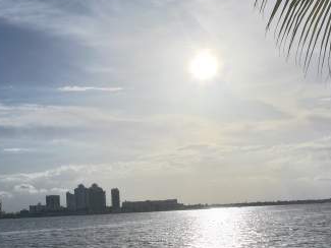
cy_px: 207
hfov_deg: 32.1
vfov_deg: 24.3
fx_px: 564
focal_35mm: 59
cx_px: 86
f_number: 8
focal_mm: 12.29
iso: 100
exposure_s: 1/1000
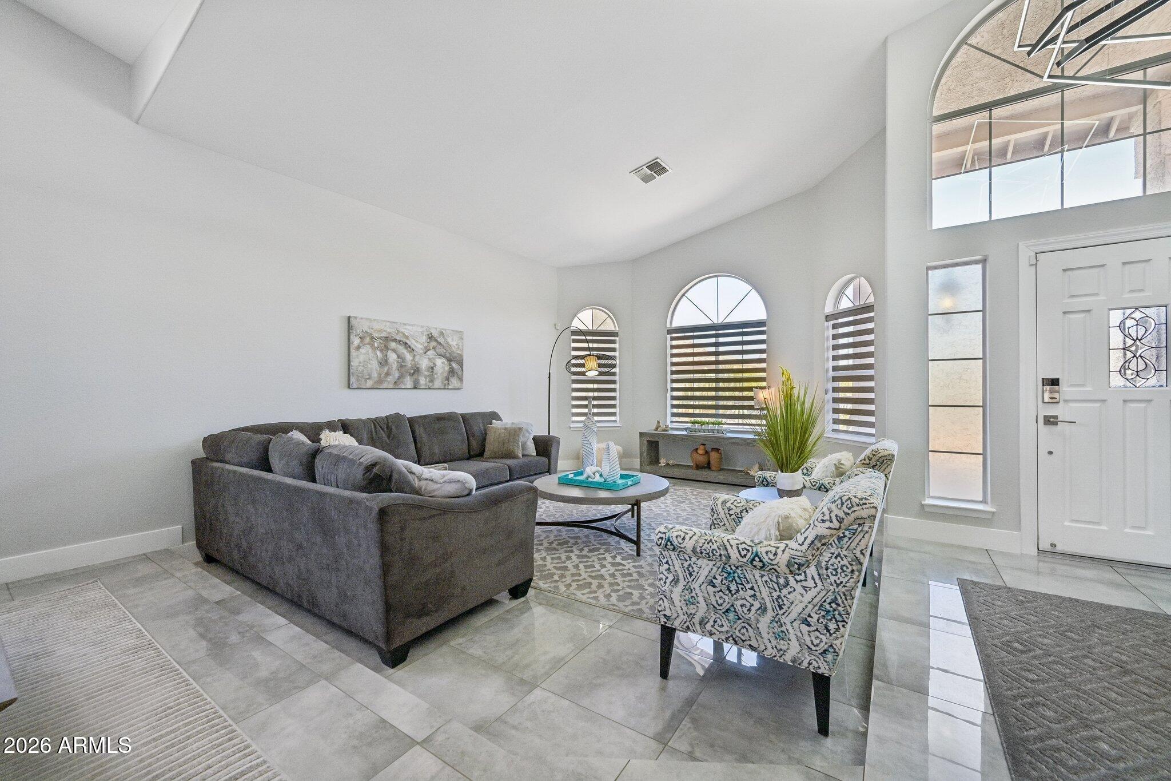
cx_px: 586
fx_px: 455
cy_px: 390
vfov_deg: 81.2
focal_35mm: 14
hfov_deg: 104.3
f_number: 8
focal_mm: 14
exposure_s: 1/100
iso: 400
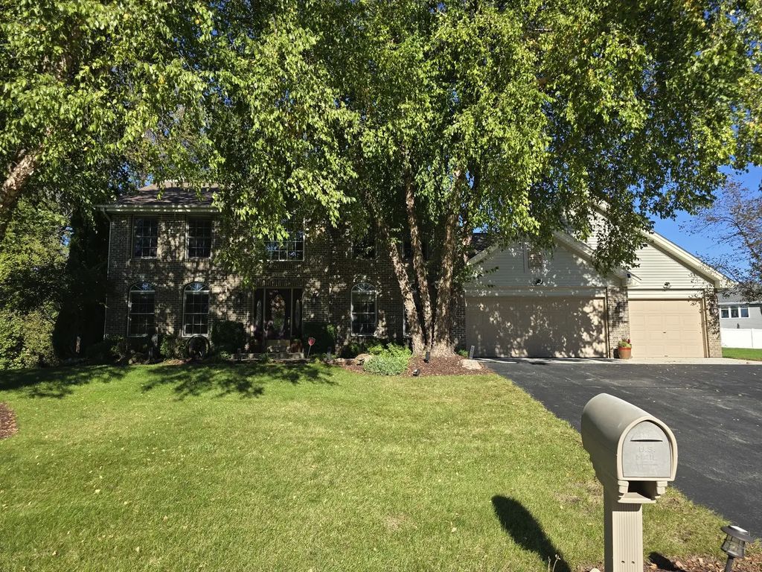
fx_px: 506
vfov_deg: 58.9
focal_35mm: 23
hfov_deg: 73.9
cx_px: 381
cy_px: 286
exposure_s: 1/512
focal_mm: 6.3
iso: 12
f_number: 1.7
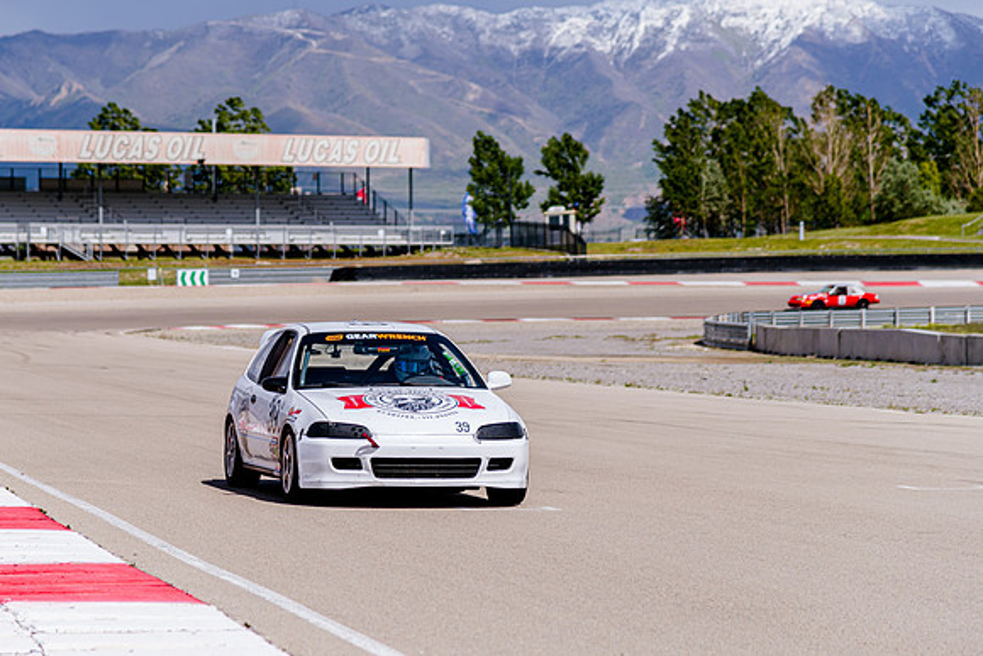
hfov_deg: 13.6
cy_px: 385
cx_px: 446
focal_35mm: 150
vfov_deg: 9.1
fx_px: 4108
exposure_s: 1/2000
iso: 125
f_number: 4
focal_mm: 120
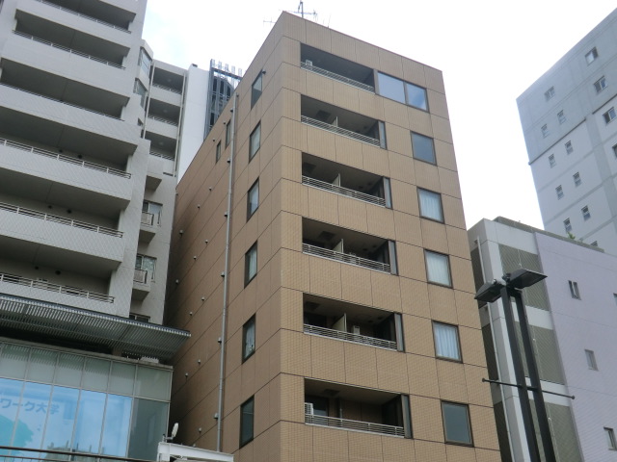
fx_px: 713
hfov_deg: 46.8
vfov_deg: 36.0
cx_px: 308
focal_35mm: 40
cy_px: 231
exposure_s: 1/500
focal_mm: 7.1
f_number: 3.8
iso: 80
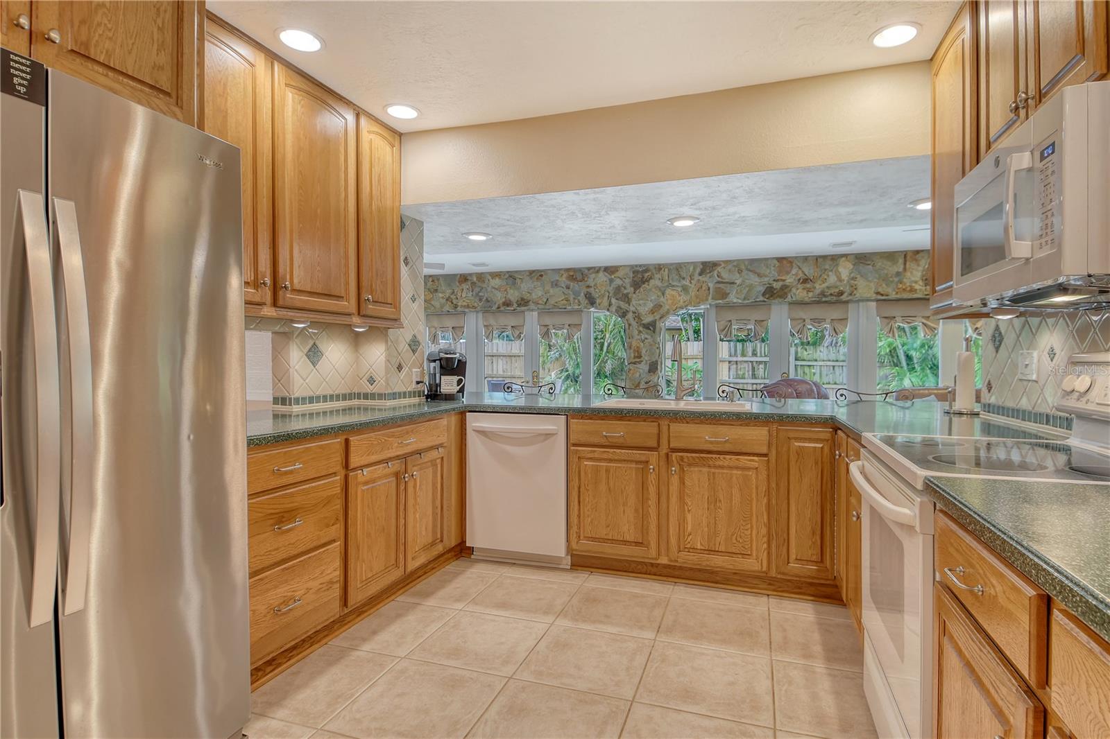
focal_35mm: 18
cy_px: 370
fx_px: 555
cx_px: 555
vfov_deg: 67.4
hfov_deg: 90.0
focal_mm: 12
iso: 640
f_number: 7.1
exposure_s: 1/400
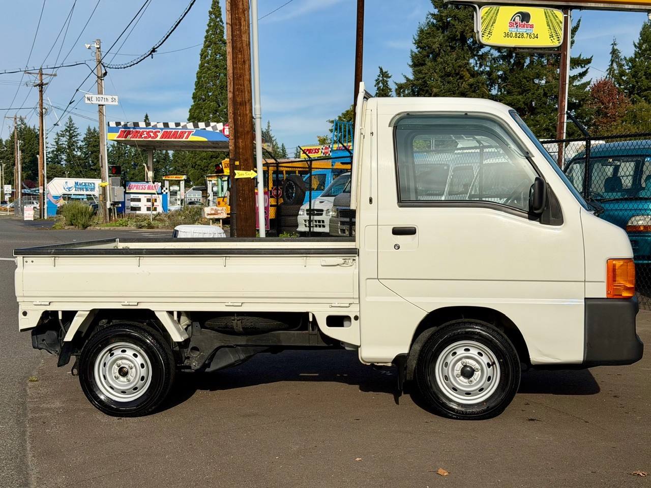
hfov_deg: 39.7
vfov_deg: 30.3
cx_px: 326
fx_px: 903
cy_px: 244
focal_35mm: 48
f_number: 1.78
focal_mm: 6.76
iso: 80
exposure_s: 1/11364
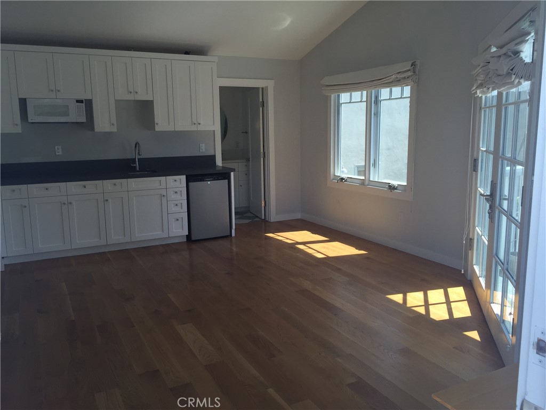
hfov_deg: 61.7
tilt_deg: -10.8
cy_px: 205
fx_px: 457
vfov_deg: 48.2
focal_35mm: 29
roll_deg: +0.3
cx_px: 273
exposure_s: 1/271
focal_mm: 4.15
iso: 32
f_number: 2.2
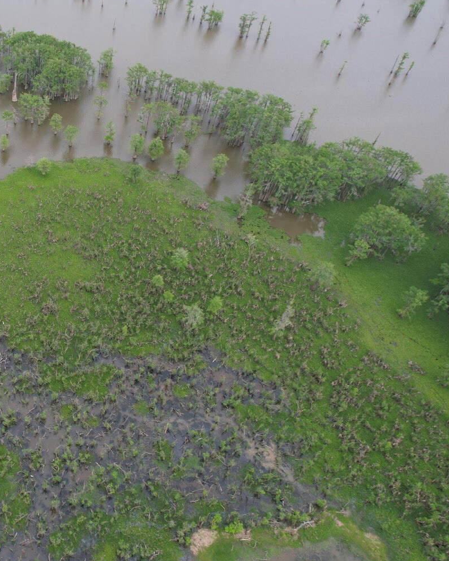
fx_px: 531
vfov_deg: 55.7
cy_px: 276
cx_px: 58
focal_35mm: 32
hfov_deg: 42.6
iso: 100
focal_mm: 8.4
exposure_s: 1/250
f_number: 2.8
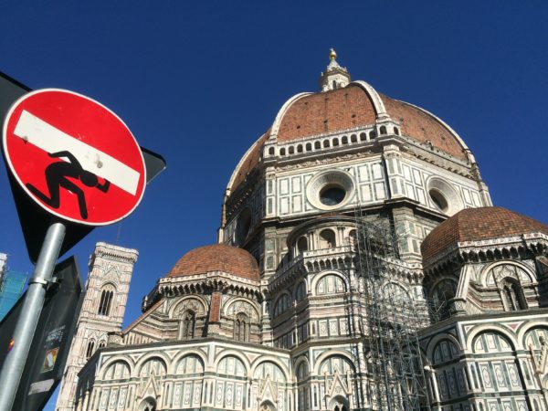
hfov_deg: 61.7
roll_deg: +0.7
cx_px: 274
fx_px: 459
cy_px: 206
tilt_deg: +34.0
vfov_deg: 48.2
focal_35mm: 29
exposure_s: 1/3425
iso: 32
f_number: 2.2
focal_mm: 4.15
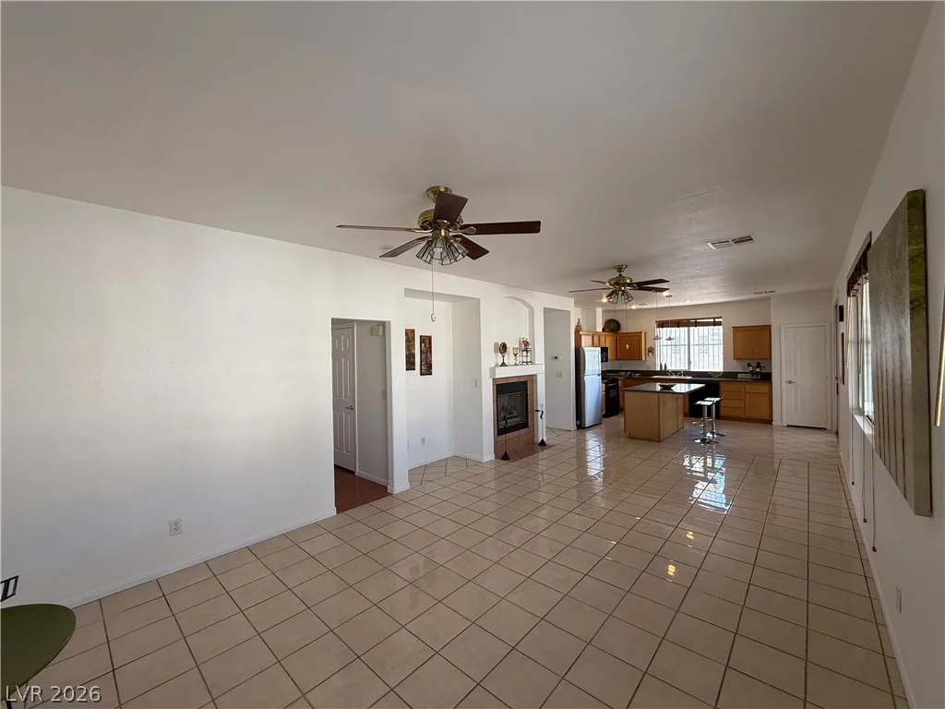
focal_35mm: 14
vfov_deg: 85.7
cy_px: 354
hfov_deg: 102.1
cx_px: 472
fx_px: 382
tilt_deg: +0.3
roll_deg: +1.5
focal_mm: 2.22
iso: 100
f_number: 2.2
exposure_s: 1/99
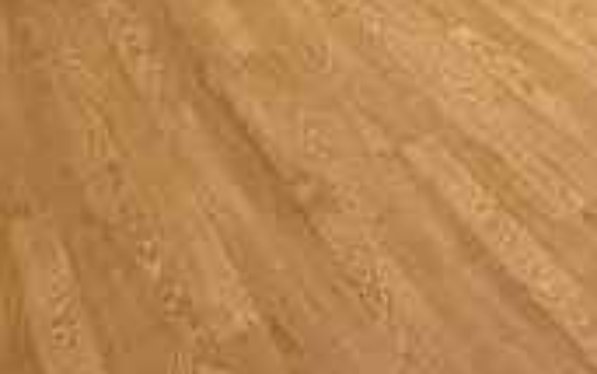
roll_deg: +0.1
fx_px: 944
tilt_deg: -0.2
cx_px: 686
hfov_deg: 30.6
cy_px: -479
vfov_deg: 15.2
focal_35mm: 58
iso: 500
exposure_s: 1/120
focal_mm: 2.22
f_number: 2.2
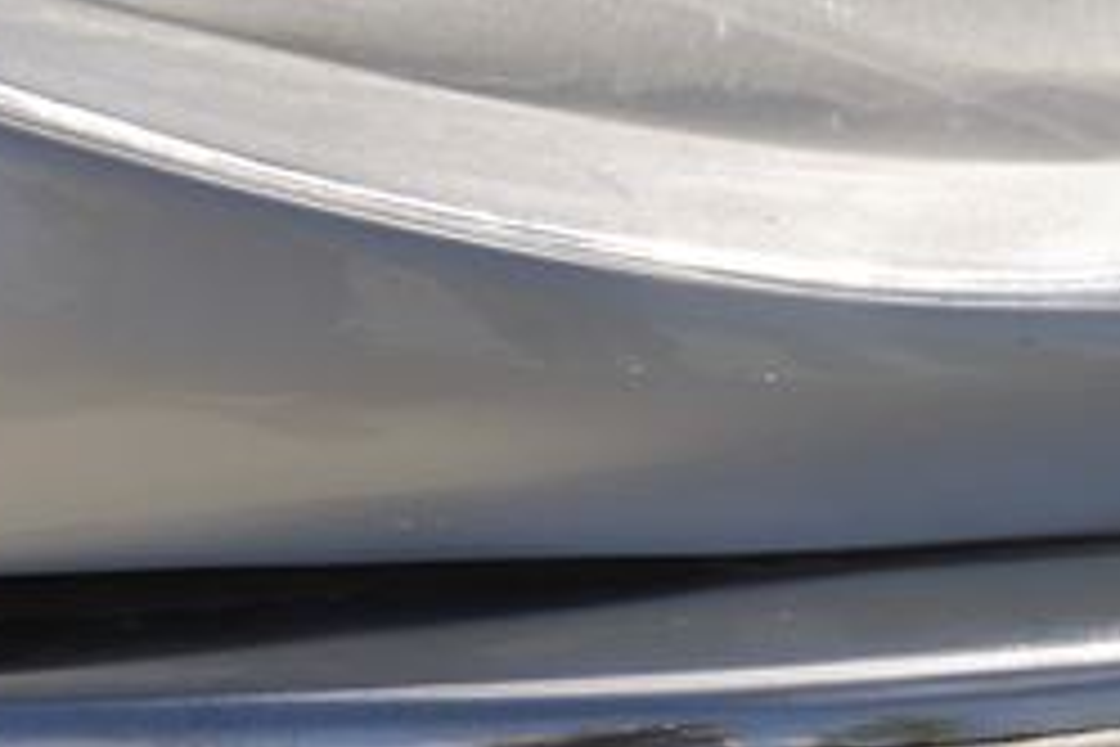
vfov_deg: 6.2
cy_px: 104
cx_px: 1367
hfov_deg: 9.1
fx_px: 6937
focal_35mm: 223
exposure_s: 1/400
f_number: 10
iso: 100
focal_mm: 58
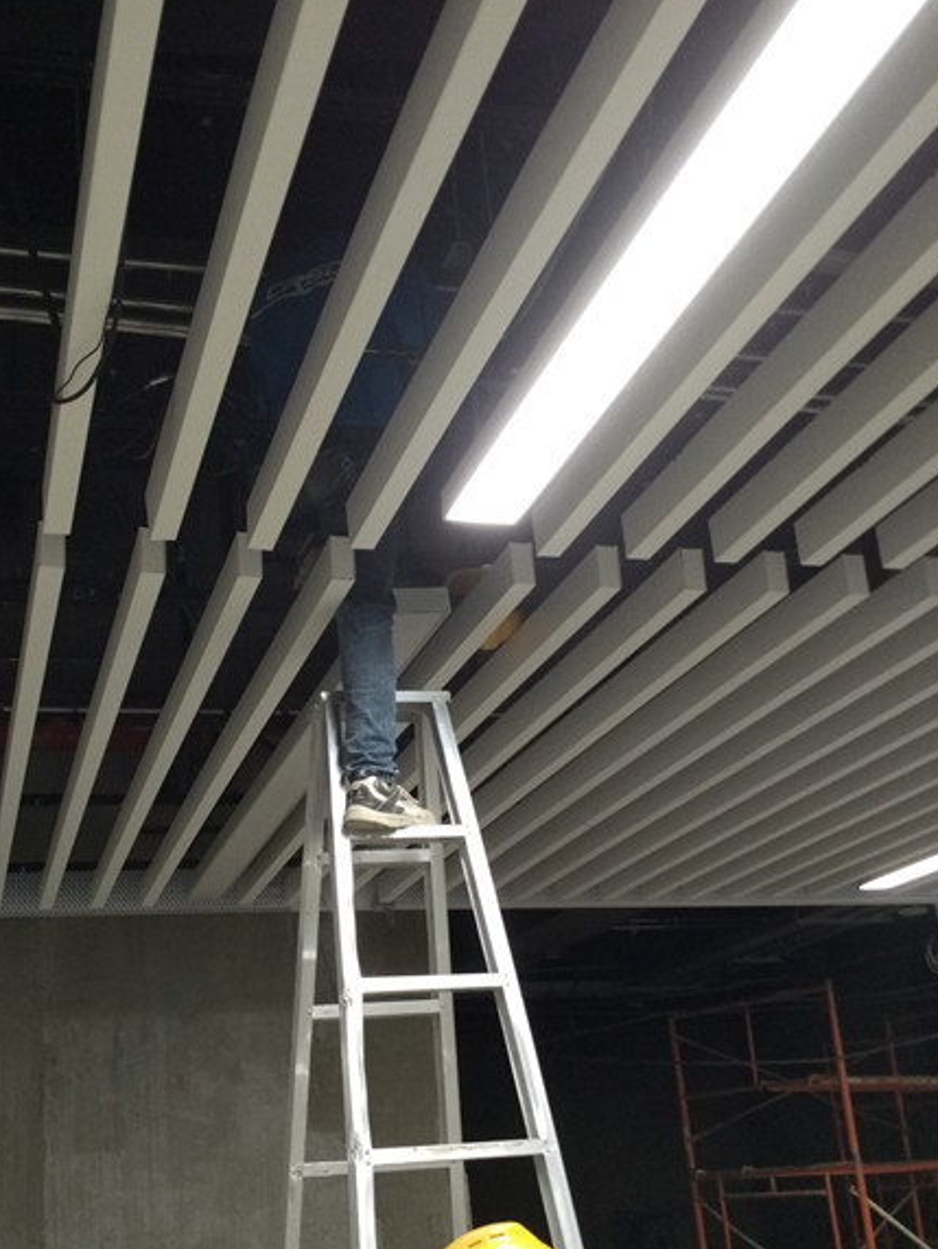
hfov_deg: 34.1
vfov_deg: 44.6
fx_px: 1516
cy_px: 744
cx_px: 330
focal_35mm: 42
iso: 449
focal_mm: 4.12
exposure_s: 1/33
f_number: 2
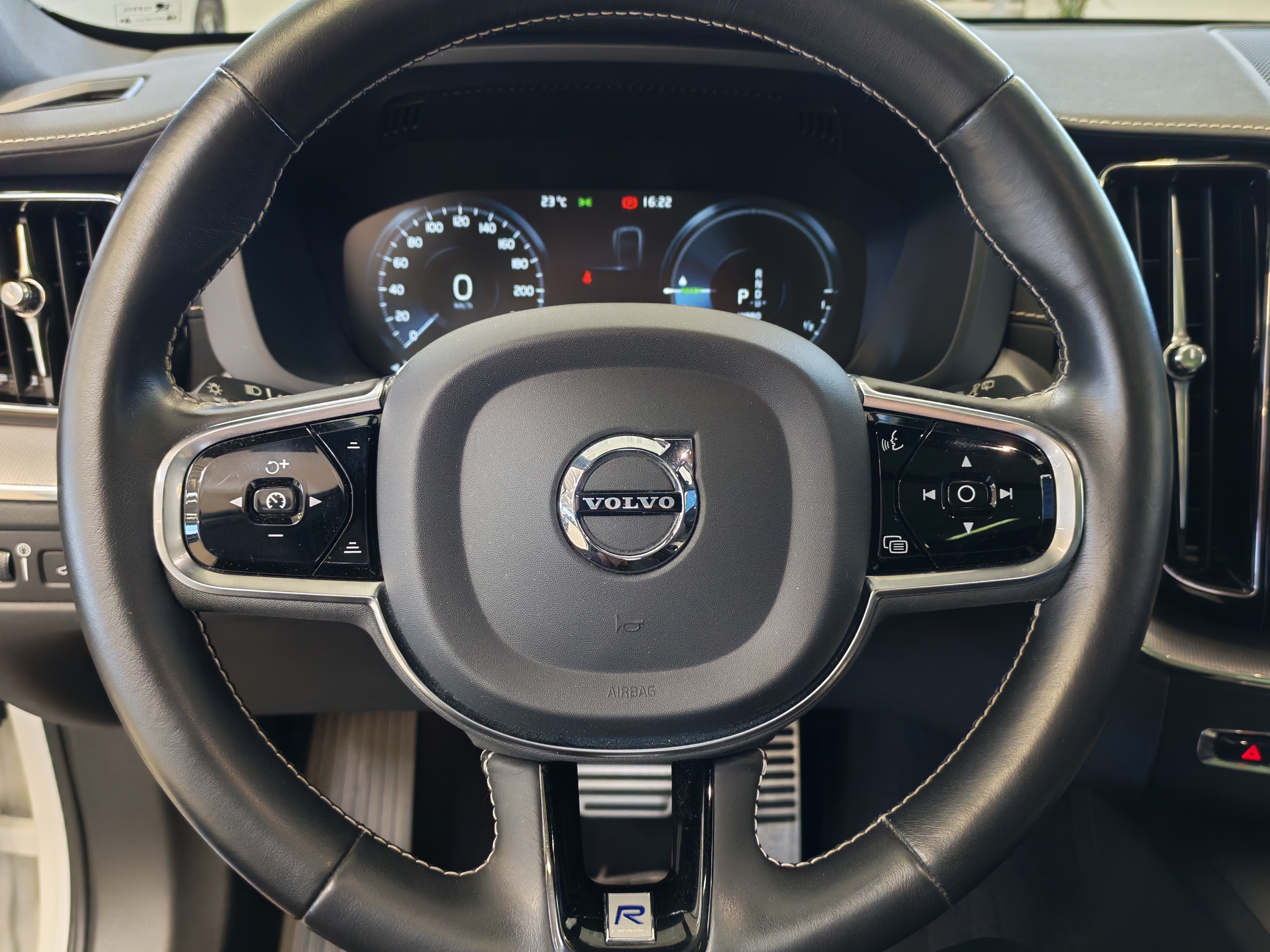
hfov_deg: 55.4
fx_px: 1211
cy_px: 476
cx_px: 635
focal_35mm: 33
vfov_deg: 42.9
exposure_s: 1/50
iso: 720
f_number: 1.9
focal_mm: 6.12
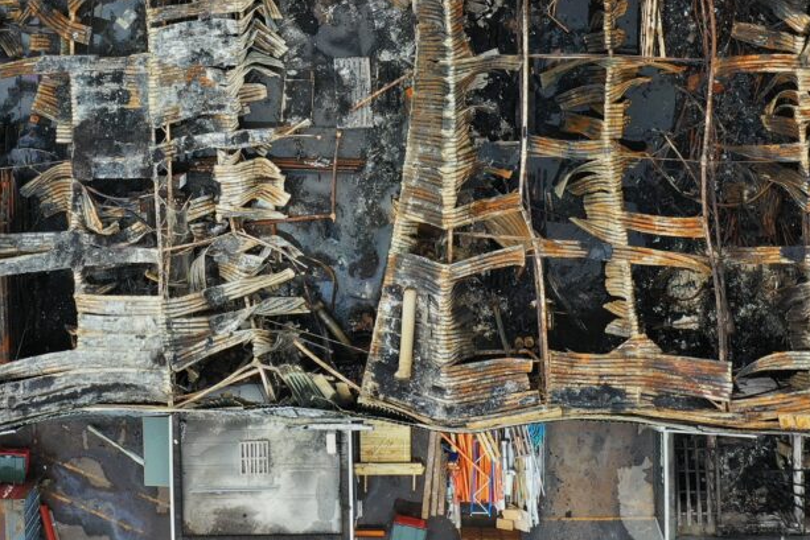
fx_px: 1665
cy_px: -13
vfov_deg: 17.9
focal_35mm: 74
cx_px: 412
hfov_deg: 27.3
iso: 100
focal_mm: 10.26
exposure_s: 1/200
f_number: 6.3
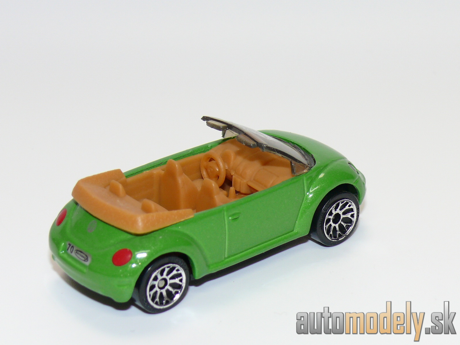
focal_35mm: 112
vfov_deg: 13.2
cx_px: 230
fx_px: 1488
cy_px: 172
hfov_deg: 17.6
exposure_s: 1/30
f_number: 4
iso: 100
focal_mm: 14.2
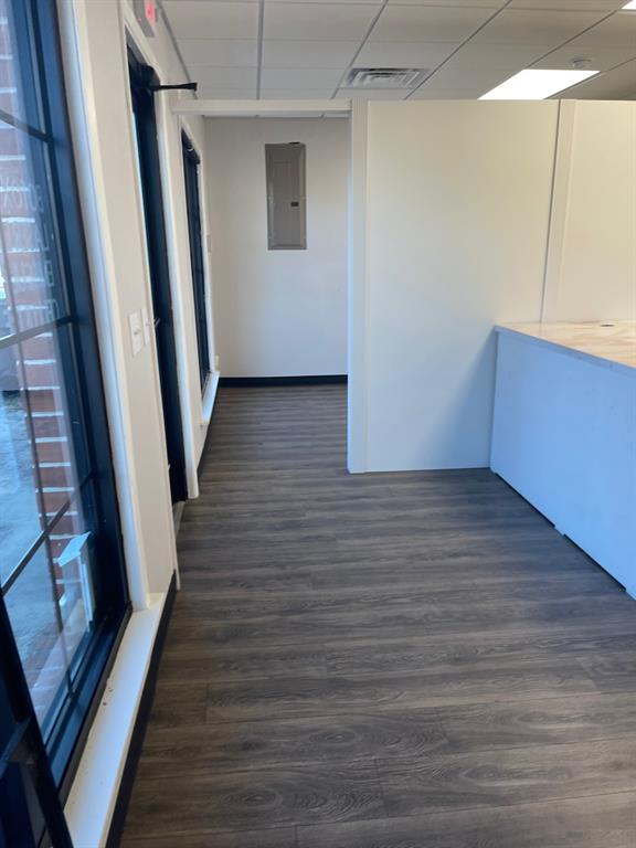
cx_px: 318
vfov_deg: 67.3
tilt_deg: -15.3
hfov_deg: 53.1
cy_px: 424
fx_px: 637
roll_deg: -1.0
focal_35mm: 26
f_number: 1.6
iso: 100
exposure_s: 1/120
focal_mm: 5.1
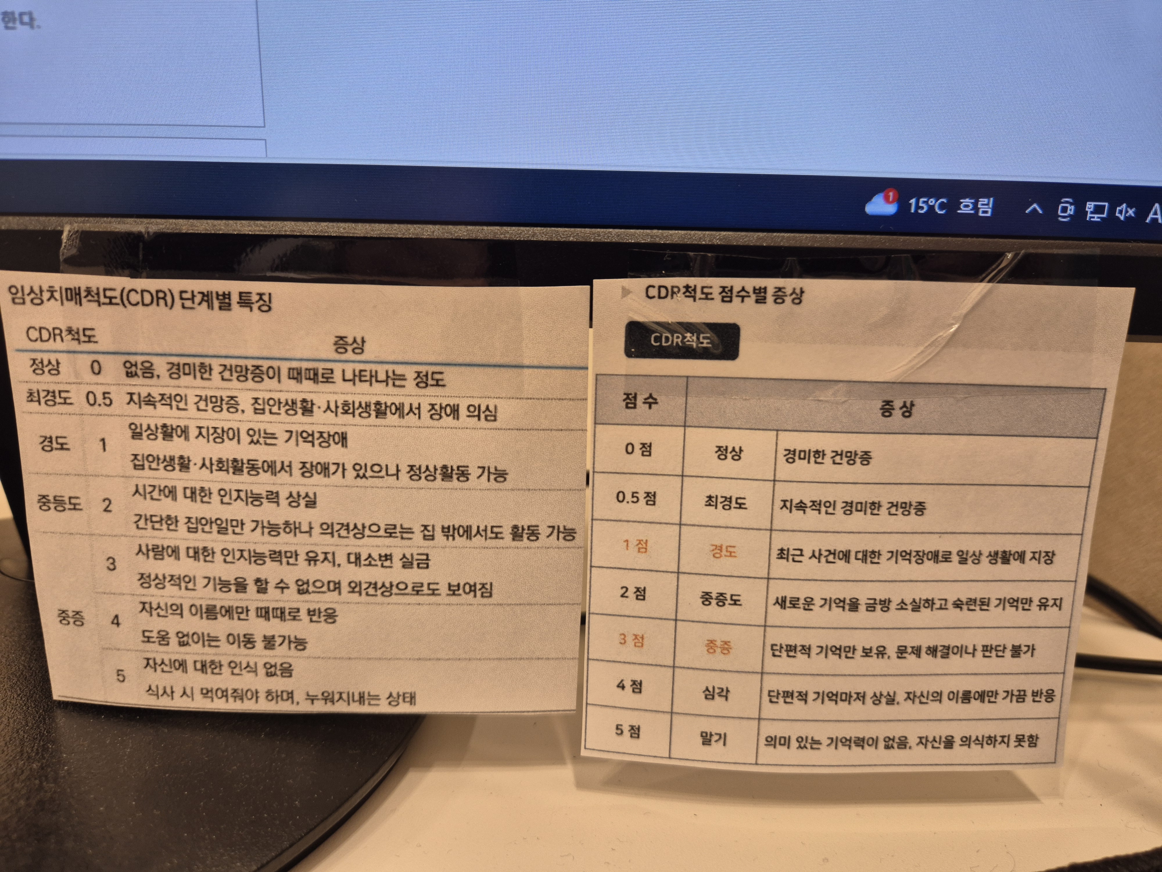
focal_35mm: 23
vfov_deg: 58.9
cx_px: 581
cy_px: 436
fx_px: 772
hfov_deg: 73.9
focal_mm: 5.4
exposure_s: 1/120
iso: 100
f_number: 1.8
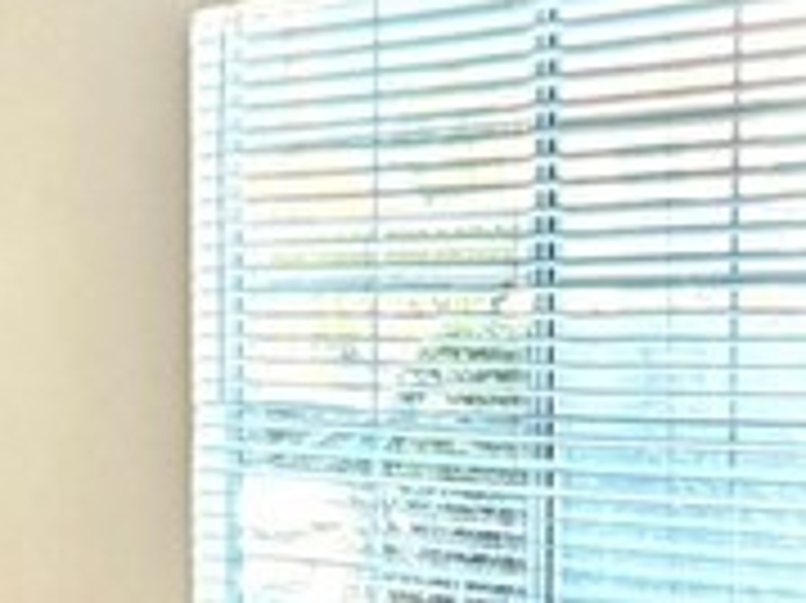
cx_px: 131
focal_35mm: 80
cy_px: 405
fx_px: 1861
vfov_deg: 18.4
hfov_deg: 24.0
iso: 250
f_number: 2.2
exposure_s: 1/120
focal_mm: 2.22
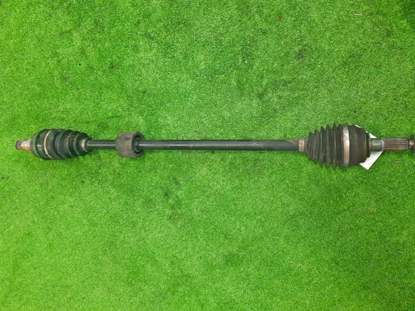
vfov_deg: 51.4
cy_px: 150
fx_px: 324
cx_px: 218
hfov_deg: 65.3
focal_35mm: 27
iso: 358
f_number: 2
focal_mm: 4.6
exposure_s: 1/50
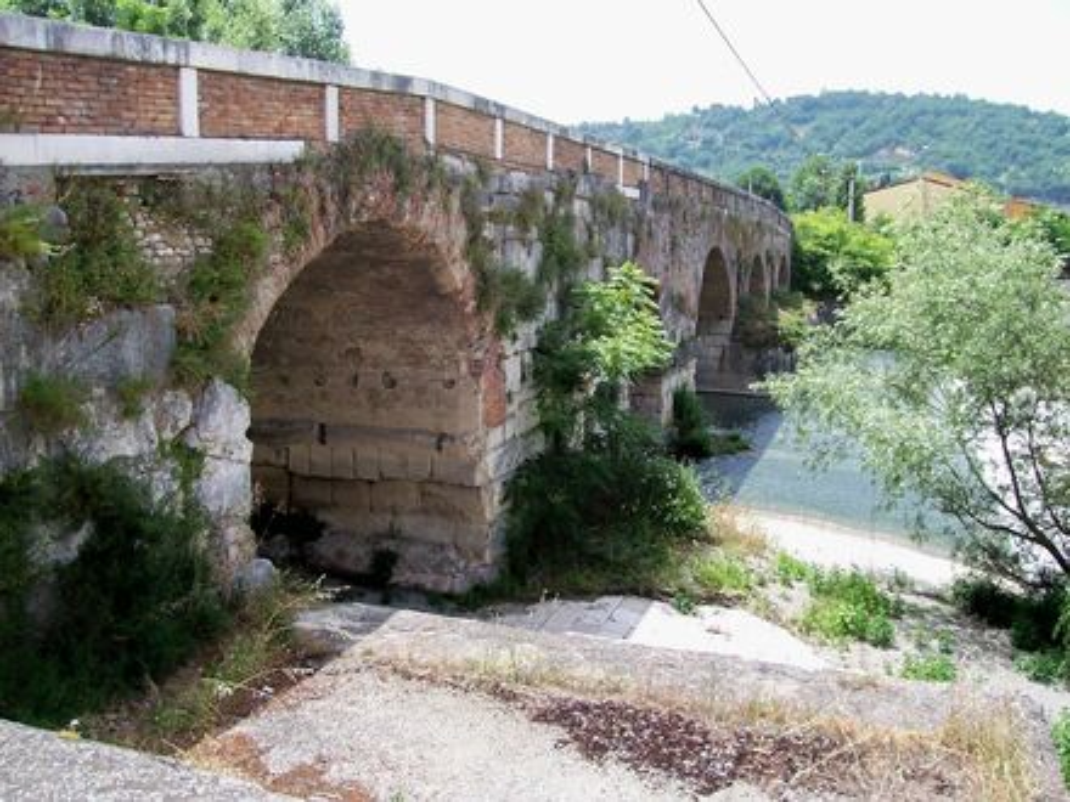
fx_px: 1051
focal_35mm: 34
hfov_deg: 54.0
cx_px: 535
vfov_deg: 41.8
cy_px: 401
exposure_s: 1/180
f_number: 5.6
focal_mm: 5.6
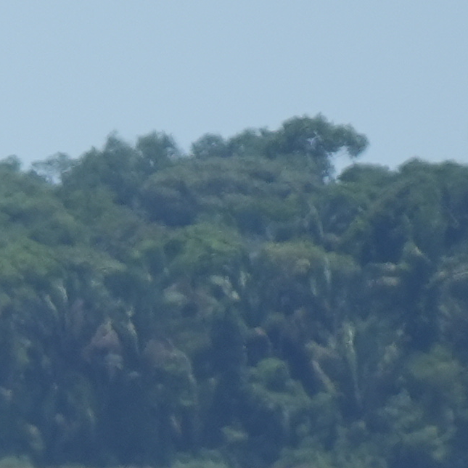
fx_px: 14837
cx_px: -1244
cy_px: 993
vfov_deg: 1.8
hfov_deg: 1.8
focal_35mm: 970
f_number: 4
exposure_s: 1/4000
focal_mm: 105
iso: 400
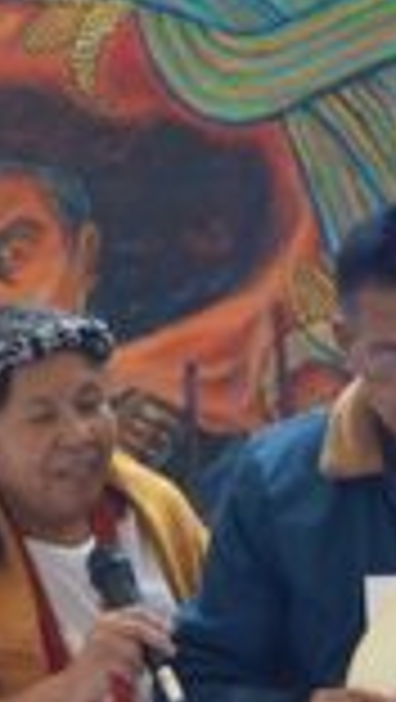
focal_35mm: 293
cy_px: 536
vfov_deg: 7.4
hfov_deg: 4.1
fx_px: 5458
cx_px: 940
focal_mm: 46
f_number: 5.3
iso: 560
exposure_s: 1/60
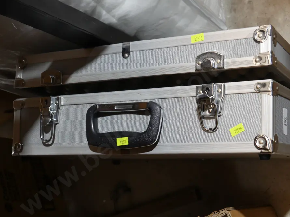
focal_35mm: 62
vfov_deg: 23.7
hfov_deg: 31.2
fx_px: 520
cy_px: 112
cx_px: 156
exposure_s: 1/60
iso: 800
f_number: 5.3
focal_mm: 27
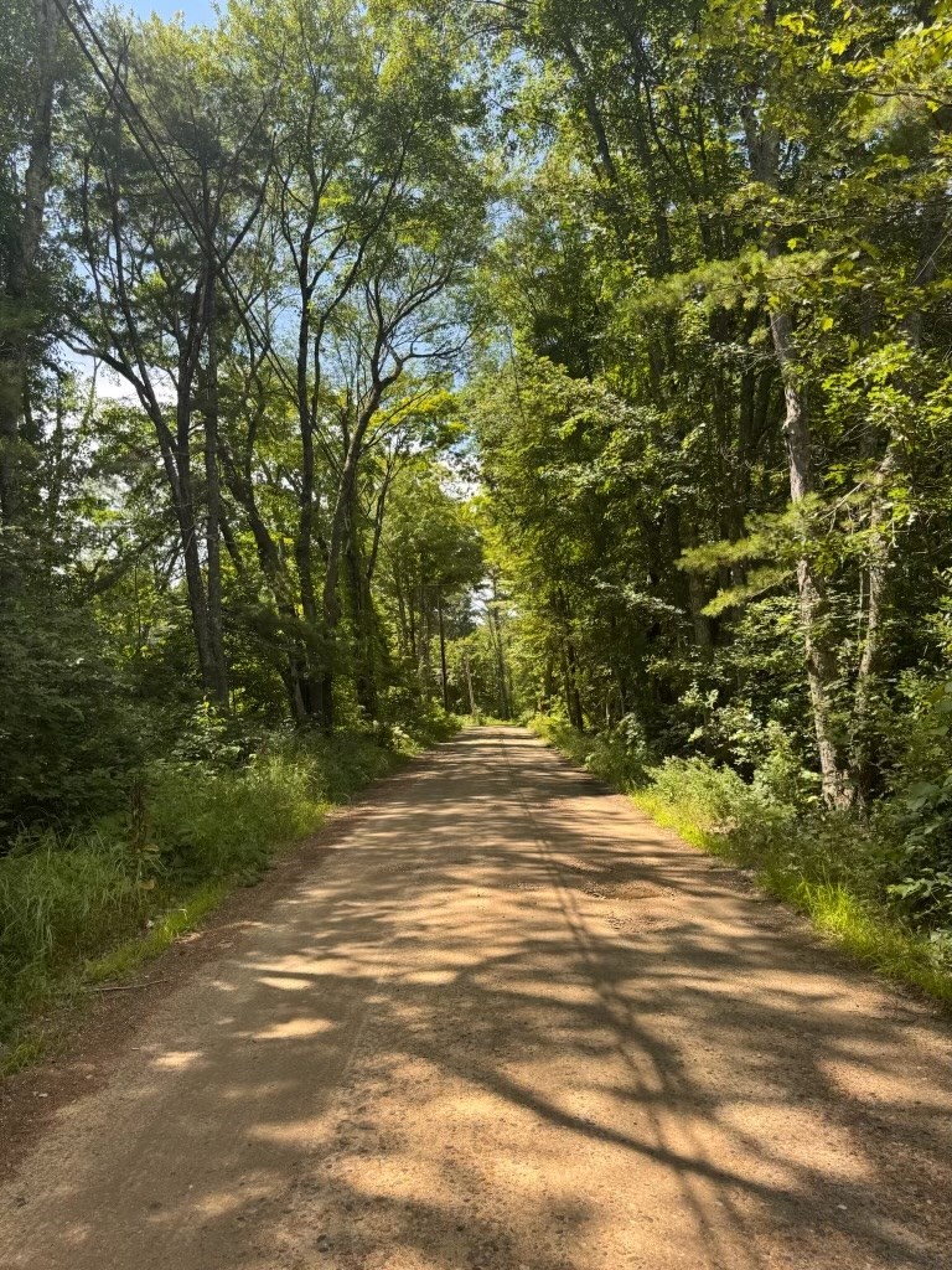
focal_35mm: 24
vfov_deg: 71.6
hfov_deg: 56.8
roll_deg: +1.5
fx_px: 880
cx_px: 476
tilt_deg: +3.0
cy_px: 635
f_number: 1.78
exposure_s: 1/1076
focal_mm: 6.76
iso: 80
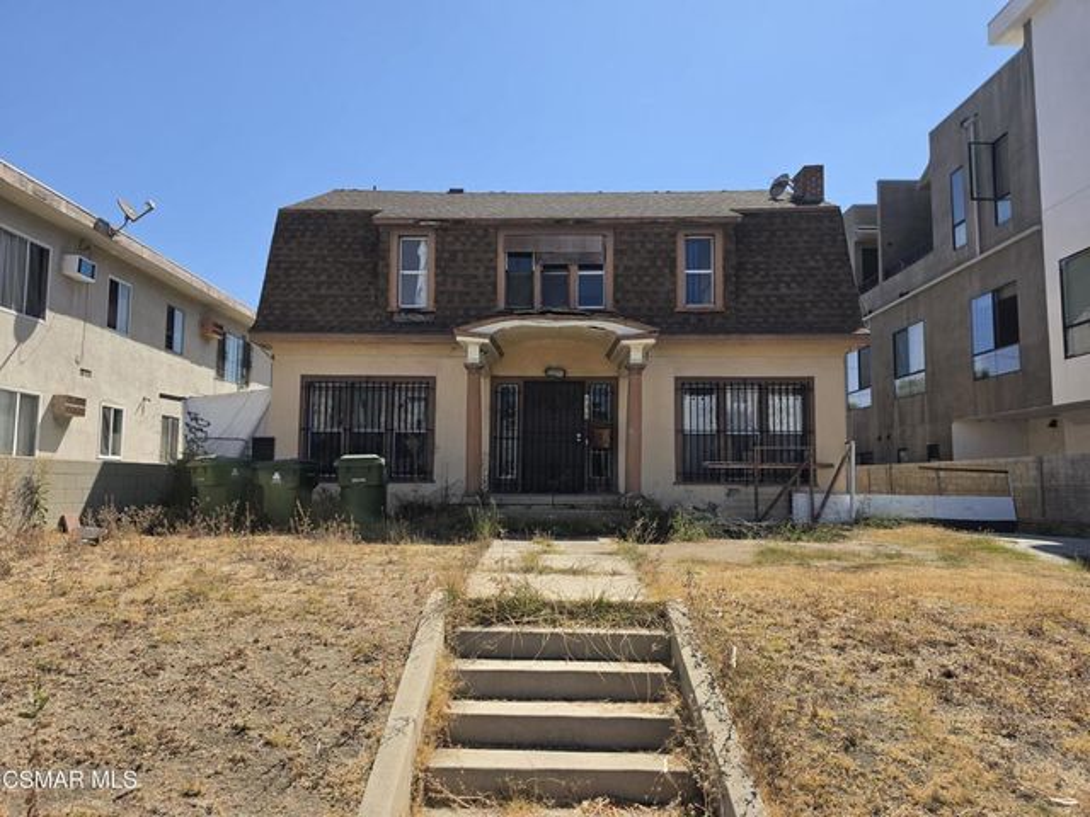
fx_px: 724
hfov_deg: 73.9
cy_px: 408
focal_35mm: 23
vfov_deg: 58.9
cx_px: 545
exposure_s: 1/6147
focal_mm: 6.5
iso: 64
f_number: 1.4
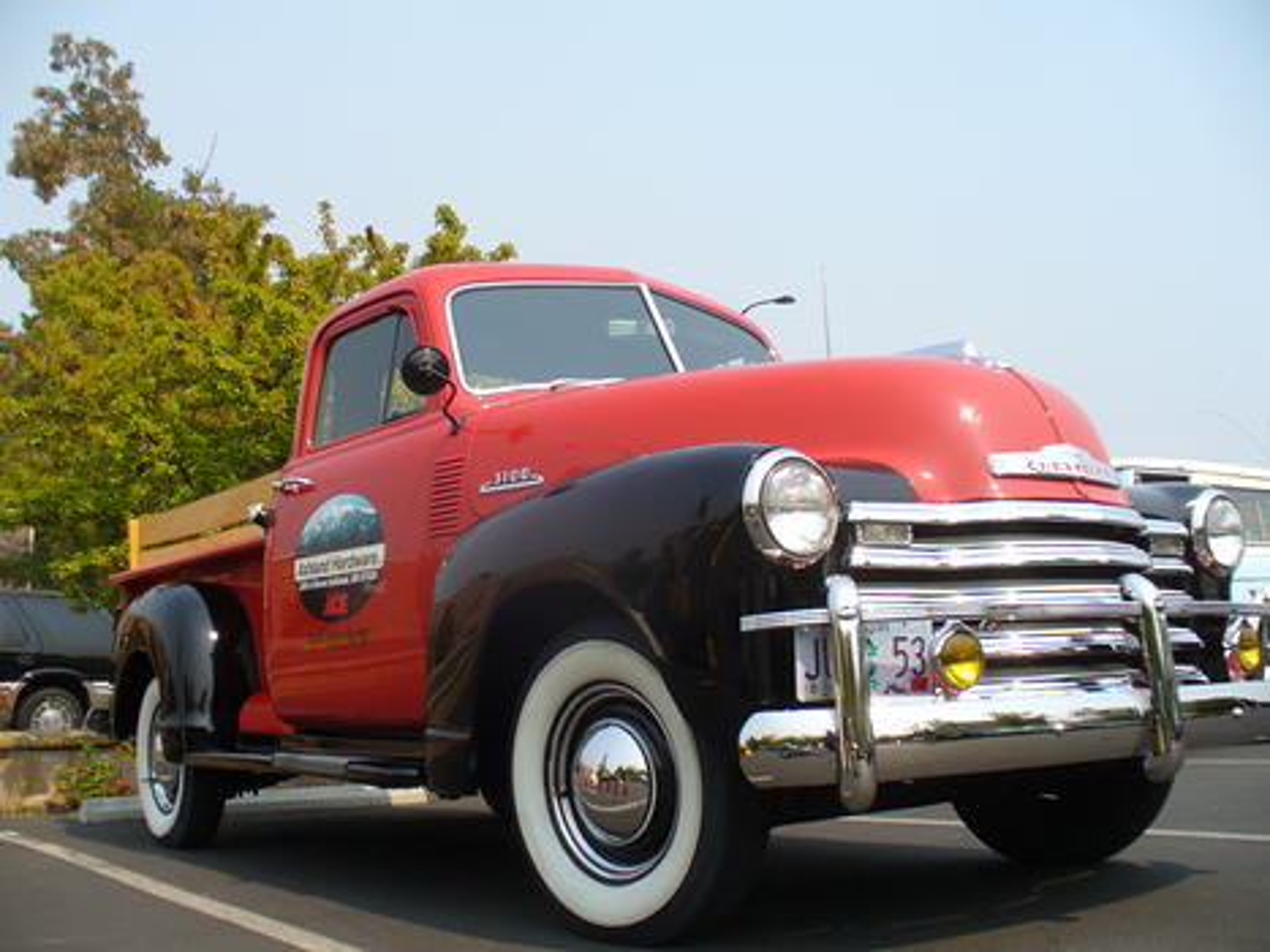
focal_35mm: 37
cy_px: 476
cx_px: 635
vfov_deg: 38.6
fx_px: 1357
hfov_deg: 50.2
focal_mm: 6.1
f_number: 5.6
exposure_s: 1/250
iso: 80
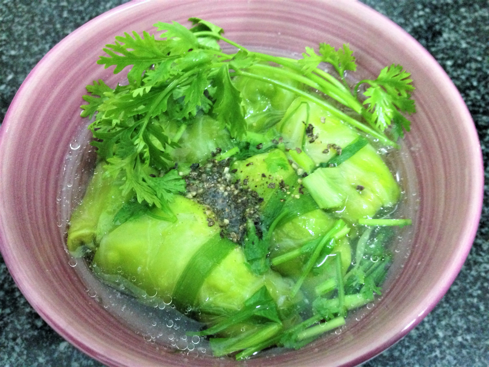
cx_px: 244
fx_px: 466
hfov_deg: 55.4
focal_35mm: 33
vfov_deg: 42.9
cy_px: 184
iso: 500
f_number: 2.4
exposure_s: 1/15
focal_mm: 4.12
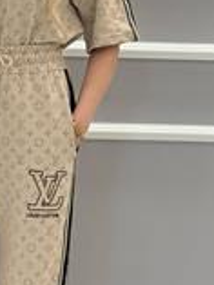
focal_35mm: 159
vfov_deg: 12.4
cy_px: 84
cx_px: 15
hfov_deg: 9.3
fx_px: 1309
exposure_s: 1/134
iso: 125
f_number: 1.78
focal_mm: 6.76
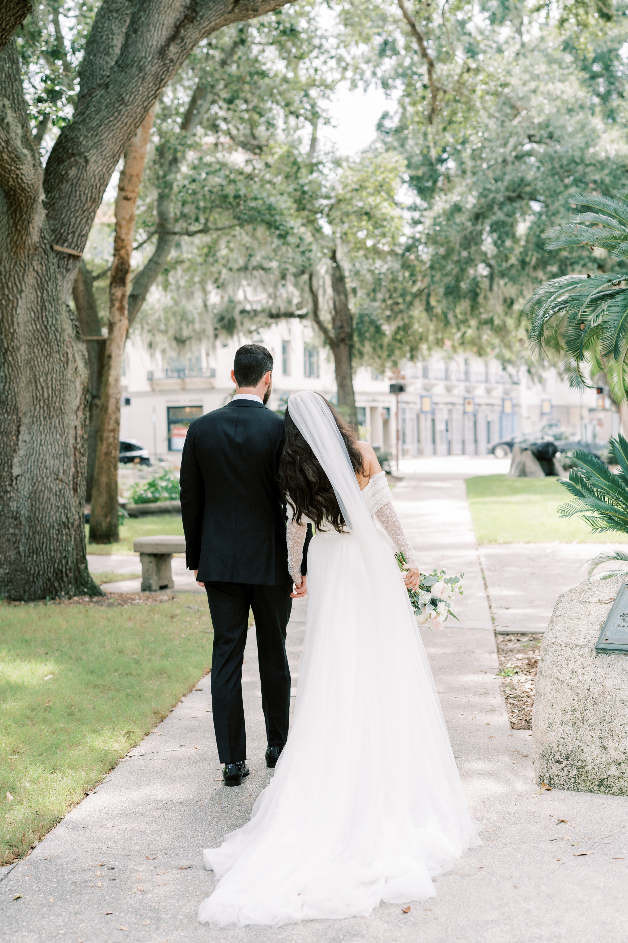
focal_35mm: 50
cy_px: 472
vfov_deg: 39.6
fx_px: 1310
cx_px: 314
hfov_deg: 27.0
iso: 640
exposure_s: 1/2000
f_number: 2.8
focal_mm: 50
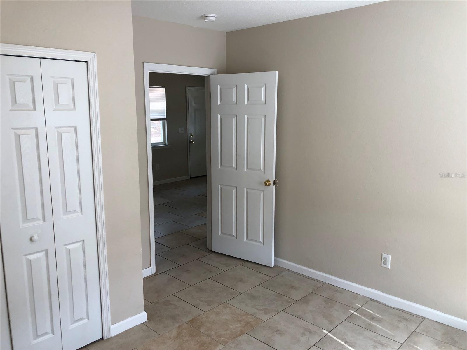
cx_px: 234
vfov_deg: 49.7
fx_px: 378
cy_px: 175
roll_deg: +1.0
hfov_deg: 63.4
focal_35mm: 28
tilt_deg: -9.4
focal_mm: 3.99
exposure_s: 1/120
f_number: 1.8
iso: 50
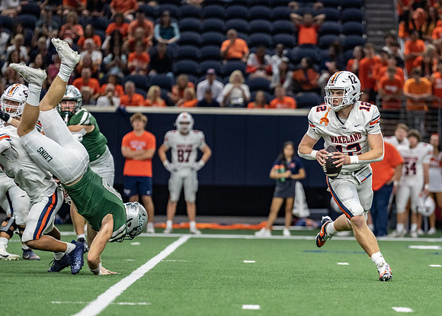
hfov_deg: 7.5
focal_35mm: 269
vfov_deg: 5.4
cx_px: 301
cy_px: 188
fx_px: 3374
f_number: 2.8
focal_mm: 200
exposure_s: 1/1000
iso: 3200
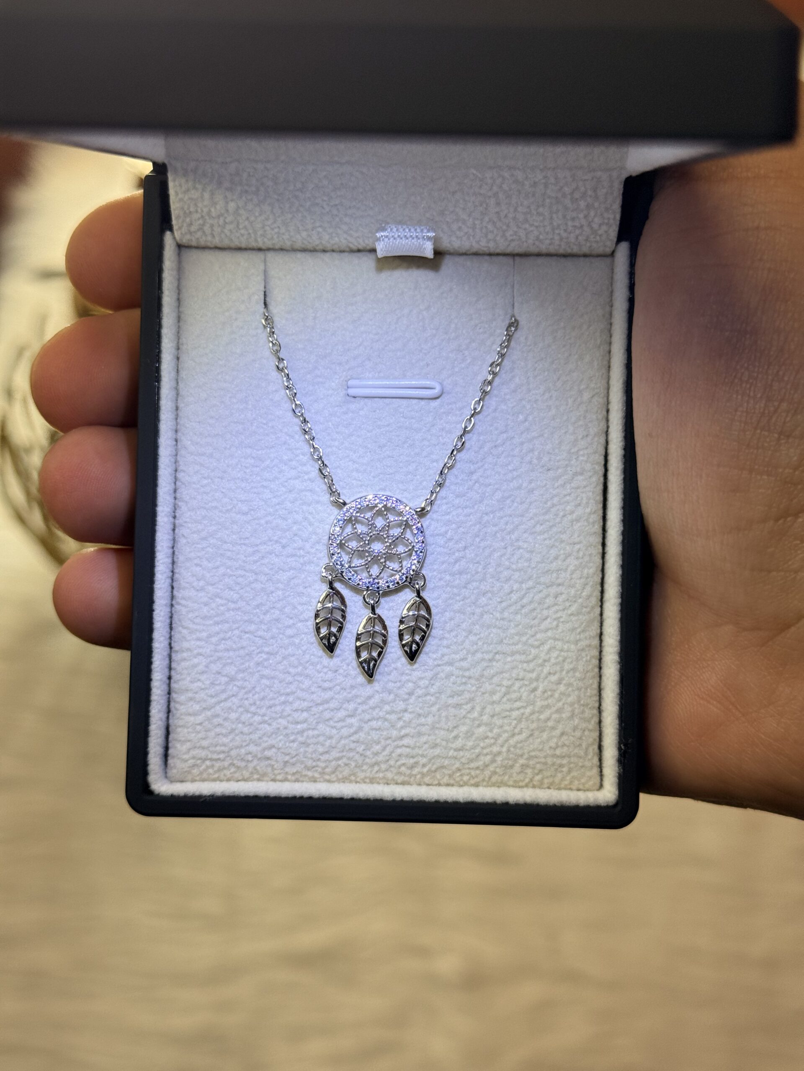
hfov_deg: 30.3
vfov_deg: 39.7
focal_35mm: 48
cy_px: 536
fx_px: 1486
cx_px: 402
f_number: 1.78
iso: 80
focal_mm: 6.76
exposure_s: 1/100
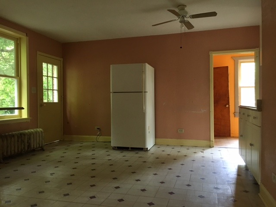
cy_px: 104
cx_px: 138
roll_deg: +0.9
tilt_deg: +2.4
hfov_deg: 61.7
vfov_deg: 48.2
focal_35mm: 29
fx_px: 231
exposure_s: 1/24
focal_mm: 4.15
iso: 200
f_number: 2.2
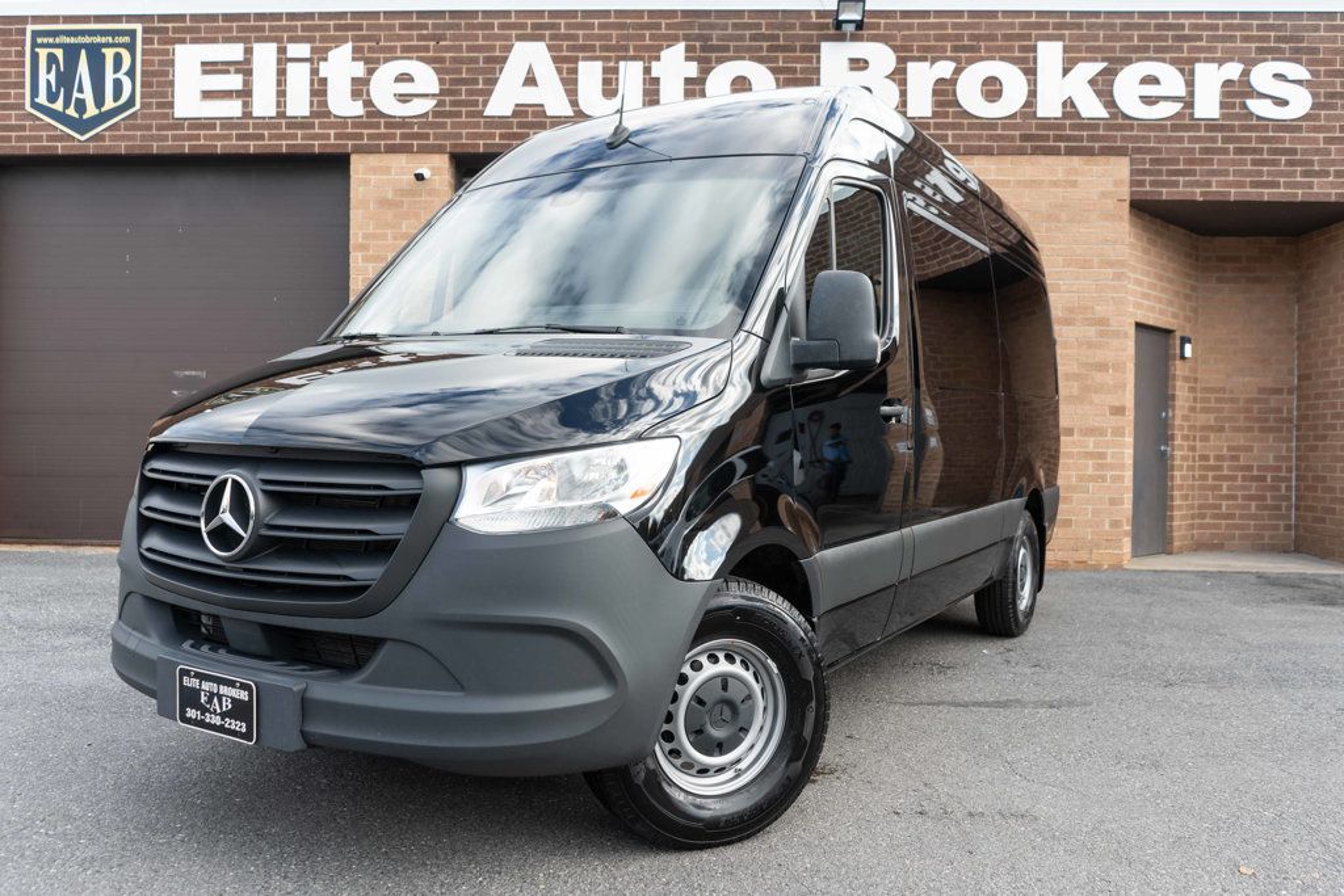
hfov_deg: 65.5
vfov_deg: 46.4
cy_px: 448
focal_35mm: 28
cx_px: 672
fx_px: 1045
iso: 160
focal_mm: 28
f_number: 4
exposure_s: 1/320
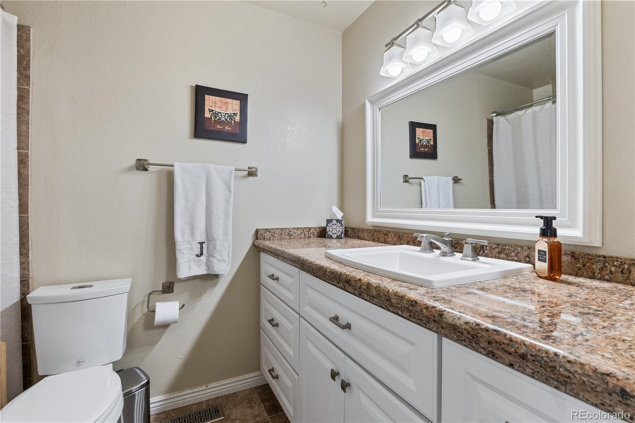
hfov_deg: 96.0
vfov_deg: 73.0
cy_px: 212
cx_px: 318
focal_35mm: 16
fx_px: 286
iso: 250
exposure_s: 1/20
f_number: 8
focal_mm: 10.8
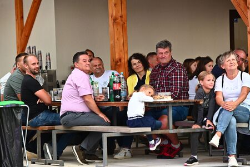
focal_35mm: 160
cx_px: 125
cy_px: 84
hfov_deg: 12.8
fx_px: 1111
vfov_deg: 8.6
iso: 1600
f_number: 4.5
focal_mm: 160
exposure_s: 1/250
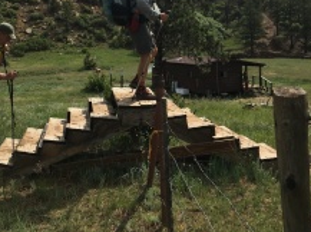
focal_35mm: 49
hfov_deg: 38.9
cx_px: 145
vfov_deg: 28.8
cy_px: 37
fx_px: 440
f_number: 2.2
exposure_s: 1/2137
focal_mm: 4.15
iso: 25
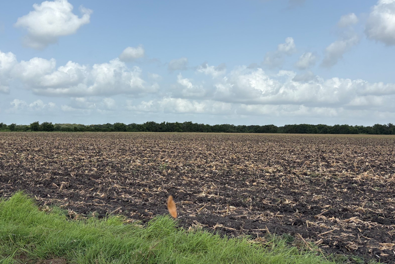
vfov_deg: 37.8
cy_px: 125
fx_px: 384
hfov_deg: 54.4
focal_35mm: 35
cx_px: 185
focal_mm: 5.96
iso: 50
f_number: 1.6
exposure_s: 1/4950
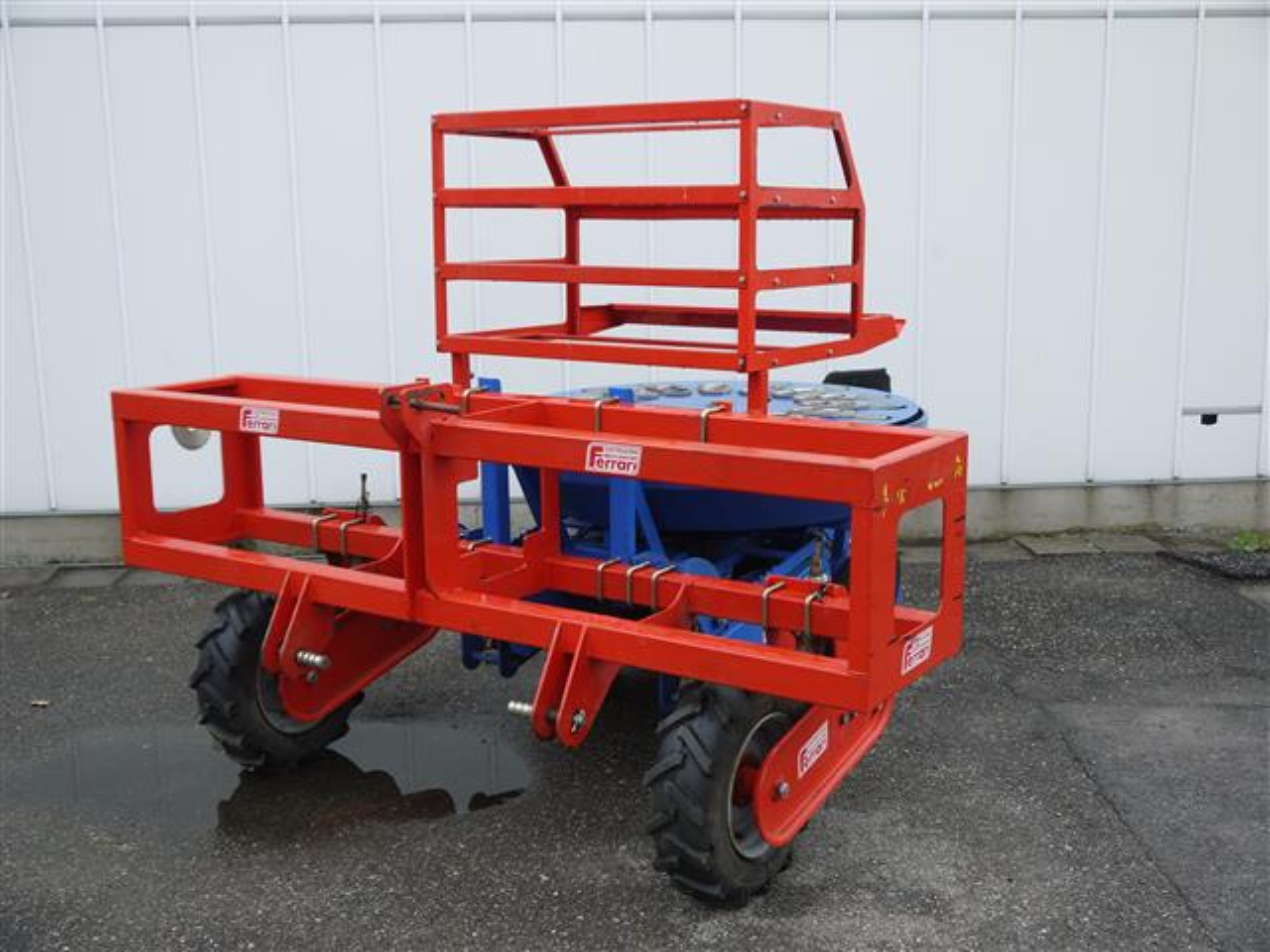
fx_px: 1468
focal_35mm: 40
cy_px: 476
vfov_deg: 36.0
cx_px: 635
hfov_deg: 46.8
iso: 100
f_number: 5
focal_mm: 20
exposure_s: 1/125
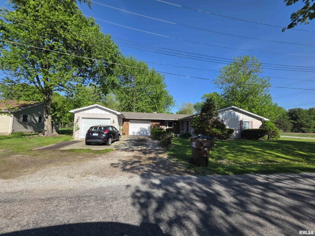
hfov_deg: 106.2
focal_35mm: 13
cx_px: 158
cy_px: 118
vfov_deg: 89.9
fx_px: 118
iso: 40
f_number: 1.9
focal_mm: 2.2
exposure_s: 1/1973
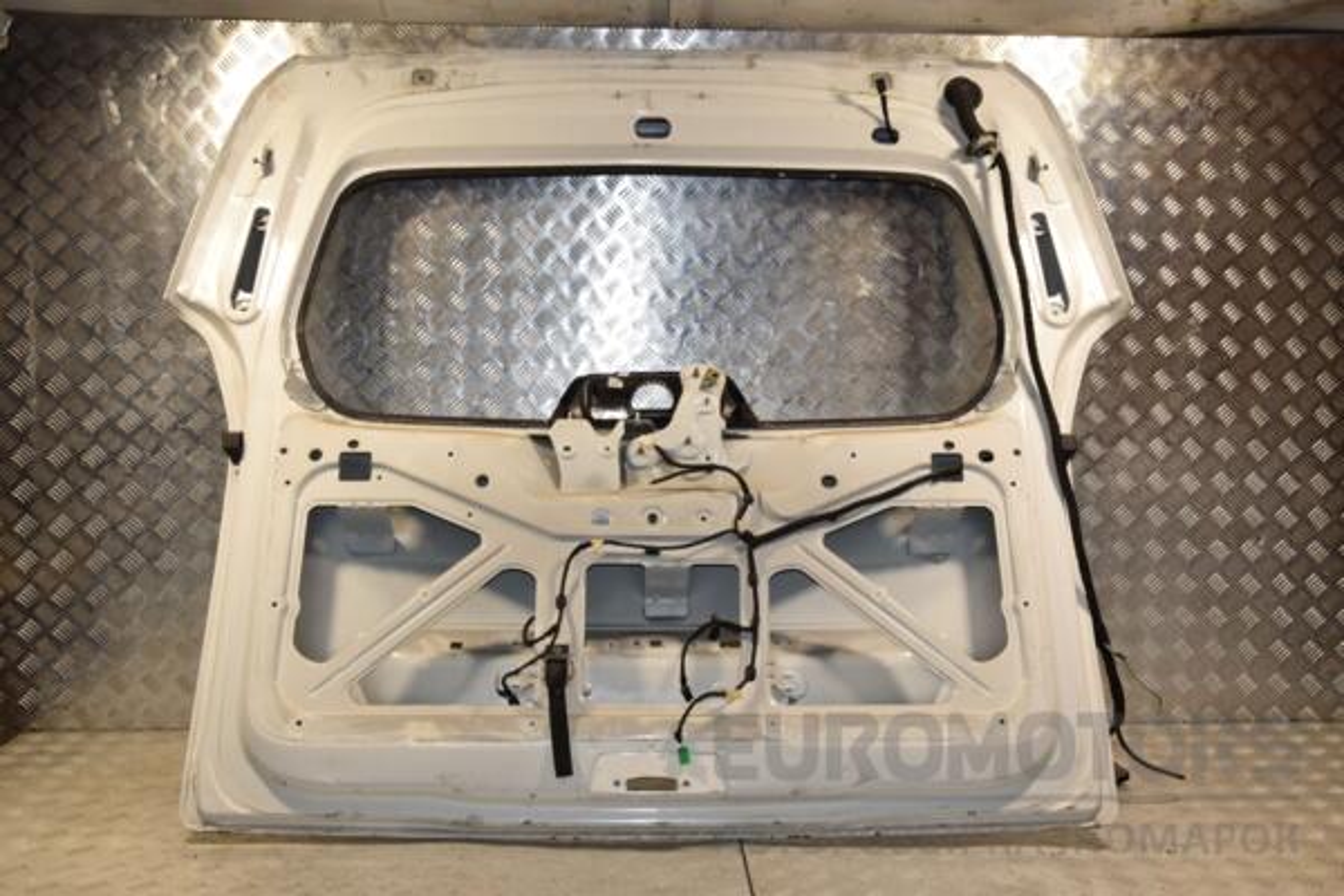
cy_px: 448
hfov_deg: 51.3
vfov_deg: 35.5
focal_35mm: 38
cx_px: 672
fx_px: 1400
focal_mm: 25
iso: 800
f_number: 13
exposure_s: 1/200
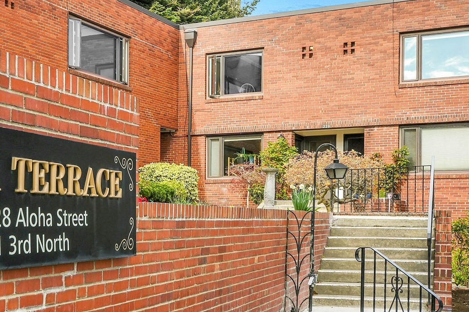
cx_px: 149
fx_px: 769
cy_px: 99
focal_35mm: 59
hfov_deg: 33.6
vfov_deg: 22.9
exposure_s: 1/60
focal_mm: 24
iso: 200
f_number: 8
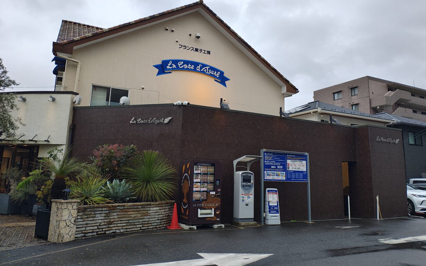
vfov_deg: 45.8
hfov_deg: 68.4
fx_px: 313
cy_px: 105
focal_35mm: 27
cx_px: 212
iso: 100
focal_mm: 5.89
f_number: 1.4
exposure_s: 1/669
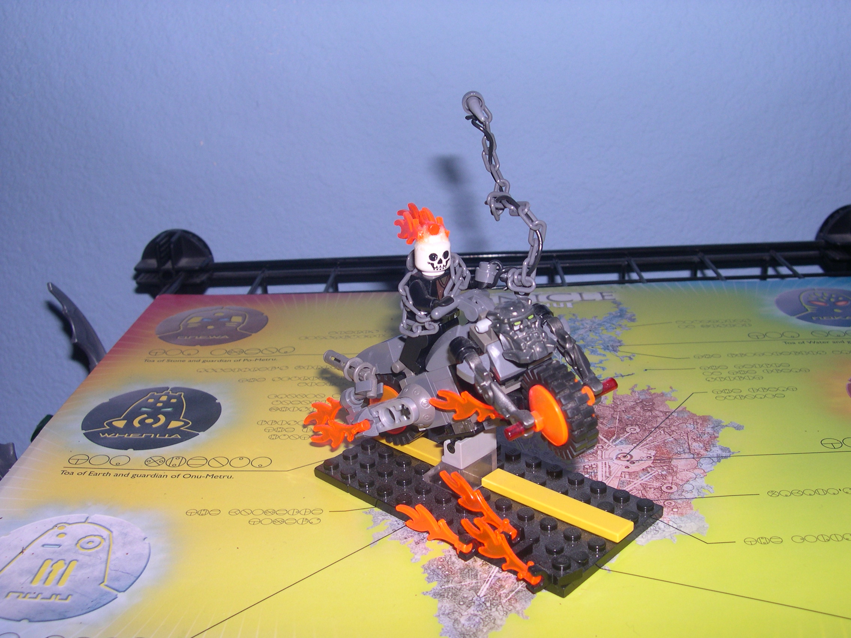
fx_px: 934
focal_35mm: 38
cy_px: 319
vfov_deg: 37.7
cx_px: 426
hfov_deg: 49.0
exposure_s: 1/60
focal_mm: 8
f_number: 7.6
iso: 100
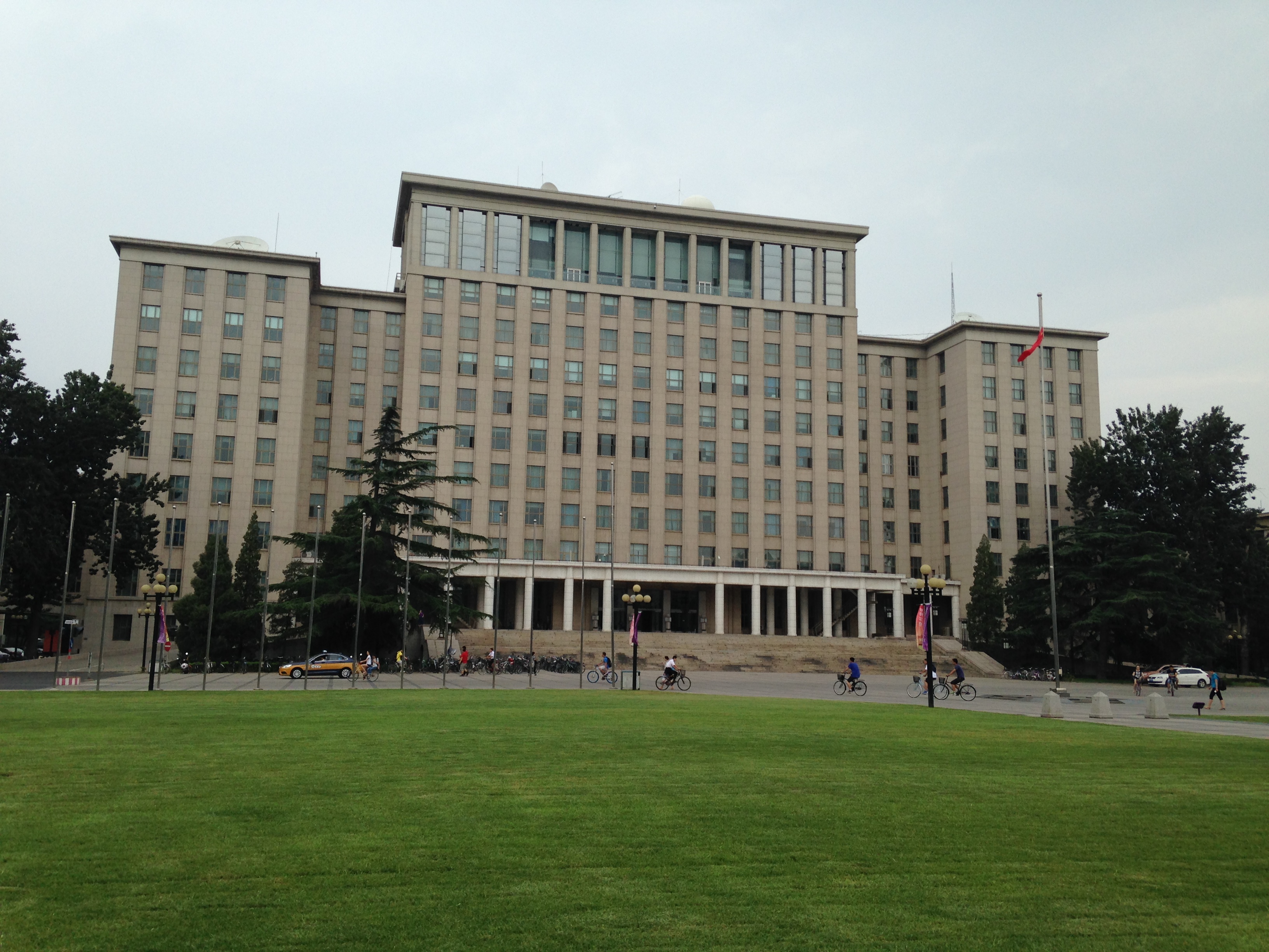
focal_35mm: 33
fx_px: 1210
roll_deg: -2.7
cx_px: 634
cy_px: 476
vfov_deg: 42.9
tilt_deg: +9.1
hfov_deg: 55.4
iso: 50
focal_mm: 4.12
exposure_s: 1/861
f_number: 2.4
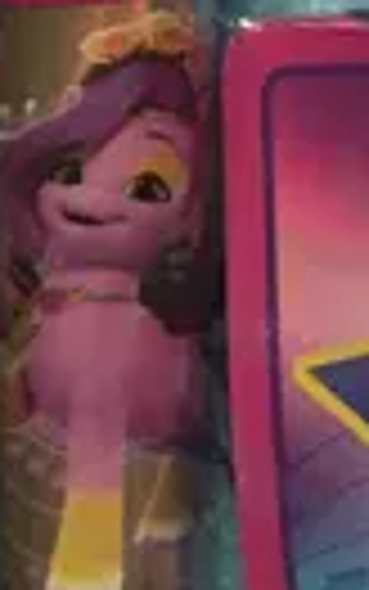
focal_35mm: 240
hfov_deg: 4.9
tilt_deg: -59.8
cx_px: 1490
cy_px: -1248
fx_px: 3857
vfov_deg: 7.5
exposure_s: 1/33
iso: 40
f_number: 2.2
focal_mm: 4.15
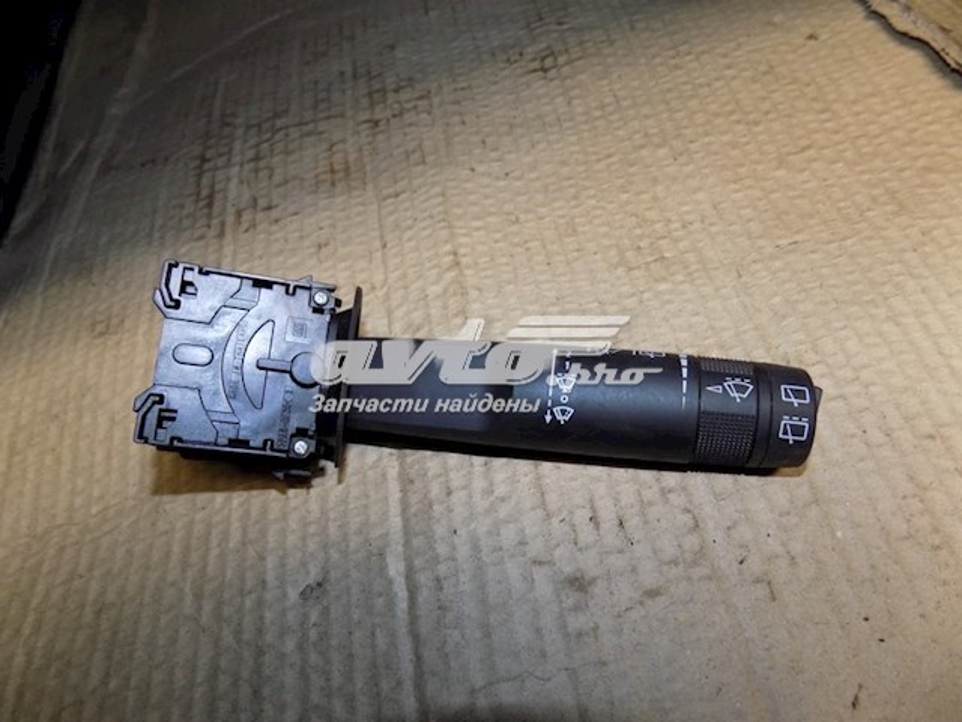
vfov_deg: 58.9
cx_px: 481
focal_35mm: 23
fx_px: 639
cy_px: 361
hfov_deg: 73.9
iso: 200
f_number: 3.1
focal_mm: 4
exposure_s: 1/30
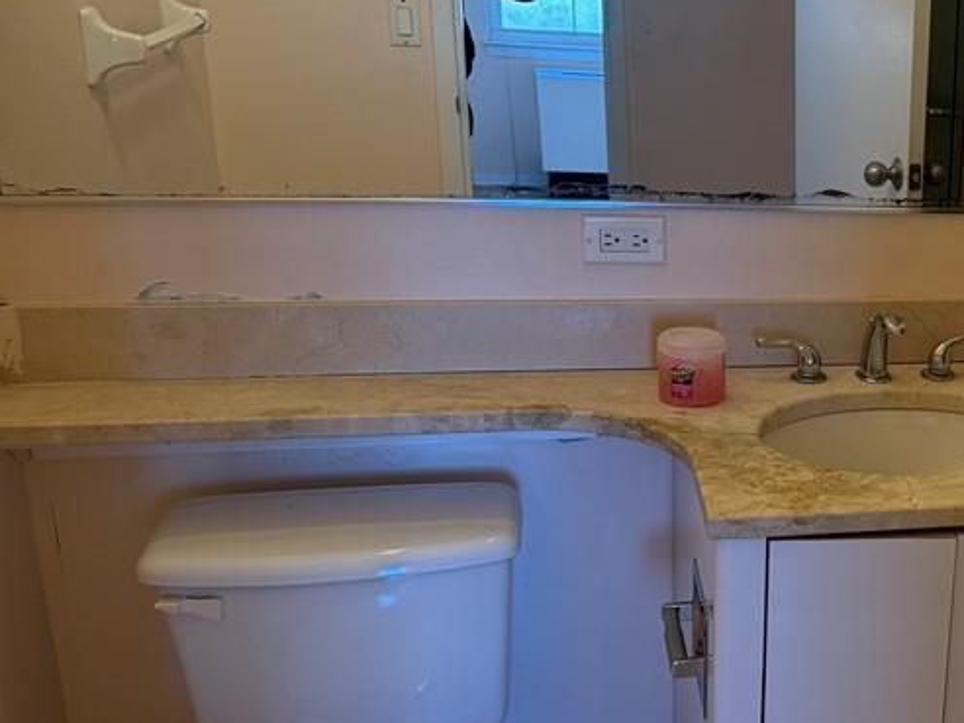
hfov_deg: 34.6
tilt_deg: -21.1
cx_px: 970
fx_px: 1392
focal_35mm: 50
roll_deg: -4.3
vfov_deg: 29.0
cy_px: 449
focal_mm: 6.76
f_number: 1.78
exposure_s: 1/170
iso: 160
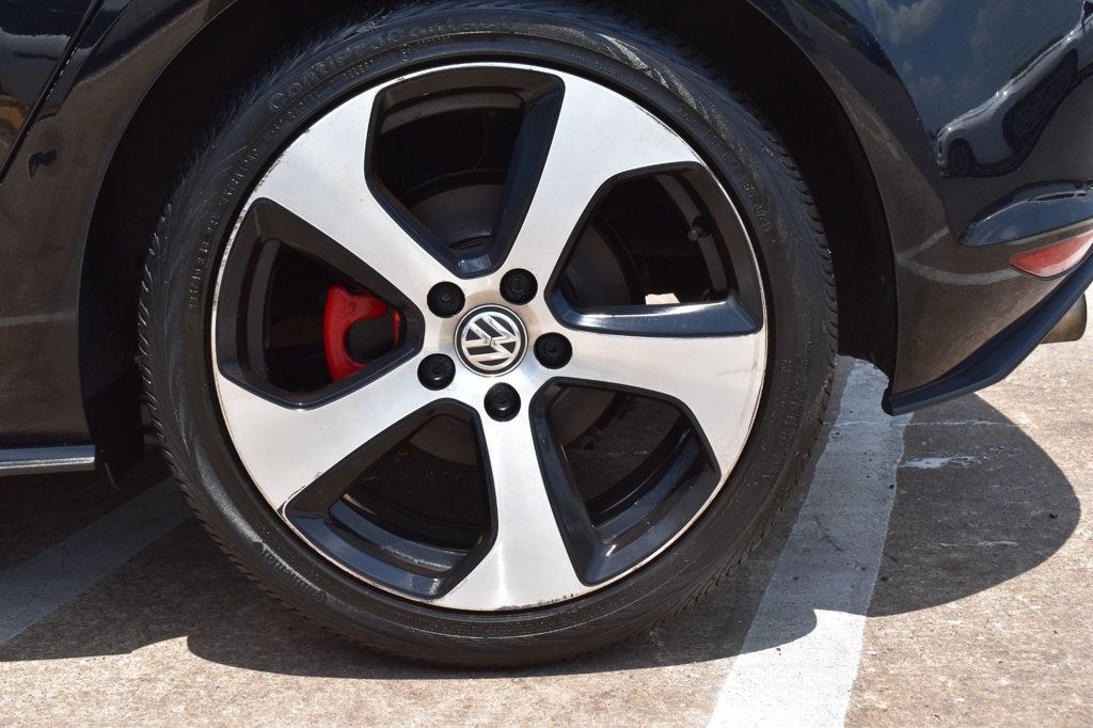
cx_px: 546
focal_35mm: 51
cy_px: 364
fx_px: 1548
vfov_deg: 26.5
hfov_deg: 38.9
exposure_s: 1/400
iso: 400
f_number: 11
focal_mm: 34
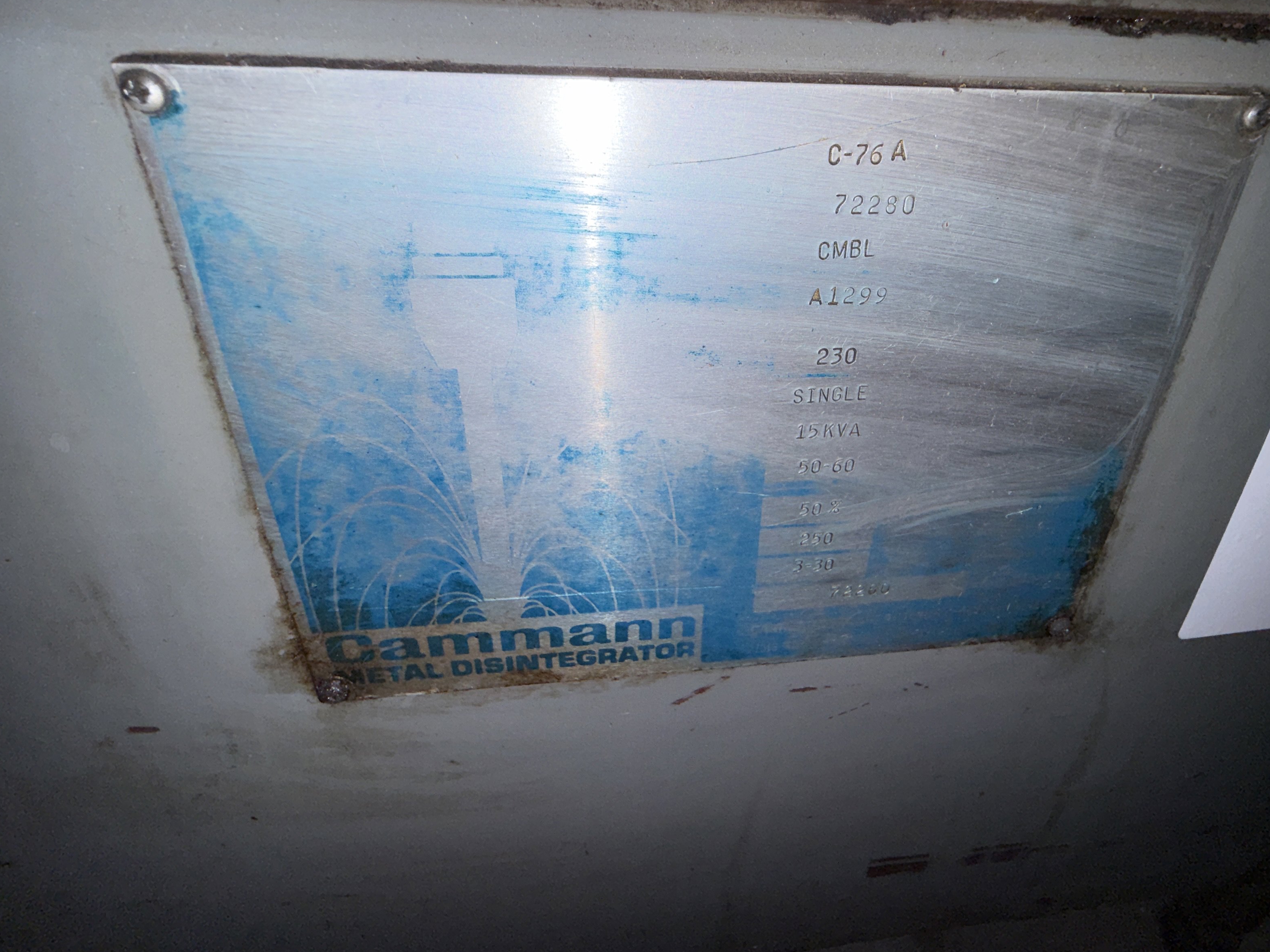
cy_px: 356
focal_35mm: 18
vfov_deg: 70.4
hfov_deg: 87.4
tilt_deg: -26.8
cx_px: 702
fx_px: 660
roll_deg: -2.8
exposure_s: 1/193
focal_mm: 2.22
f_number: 2.2
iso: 16
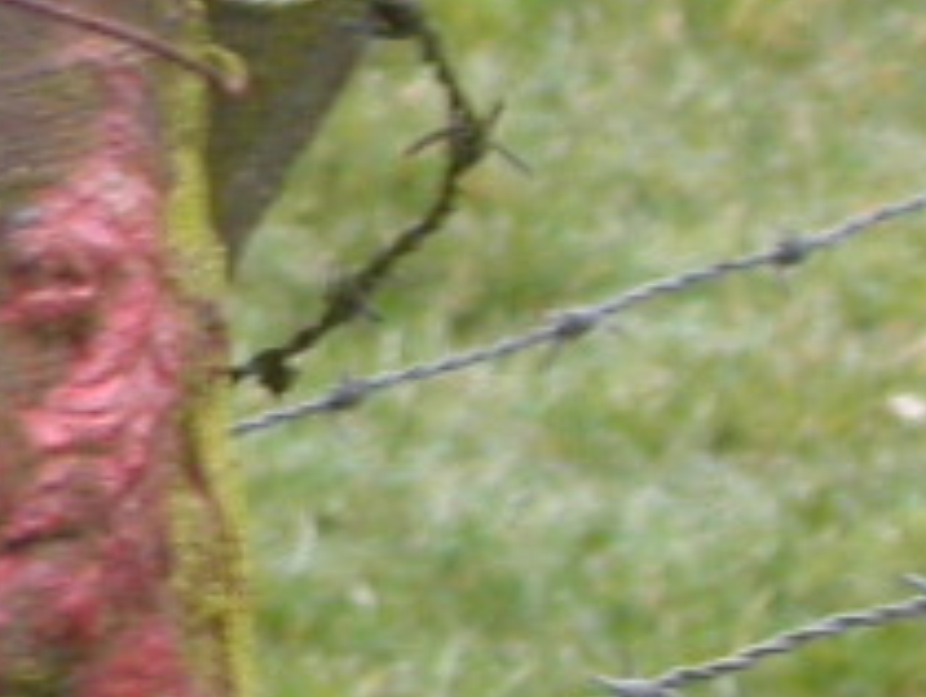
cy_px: 322
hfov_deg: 2.4
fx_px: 22148
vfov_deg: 1.8
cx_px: -1411
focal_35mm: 827
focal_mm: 28.2
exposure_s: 1/60.3
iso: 100
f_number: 4.7
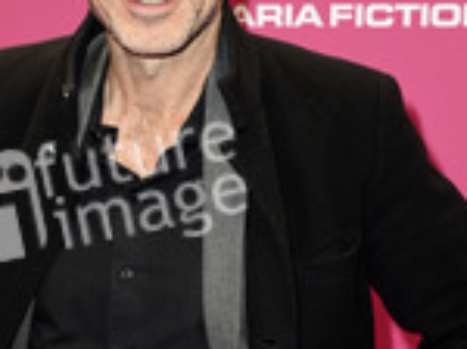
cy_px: 352
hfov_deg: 19.6
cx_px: 177
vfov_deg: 14.5
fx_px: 1347
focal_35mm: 100
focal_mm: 26
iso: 500
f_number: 6.3
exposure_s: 1/160
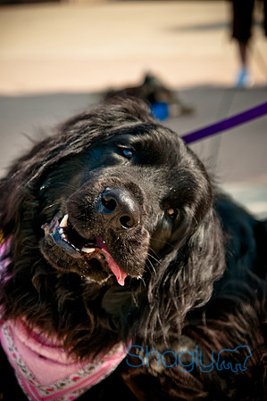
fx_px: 836
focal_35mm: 75
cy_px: 200
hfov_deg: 18.1
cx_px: 134
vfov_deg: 27.0
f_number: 2.8
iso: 200
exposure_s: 1/800
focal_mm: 50
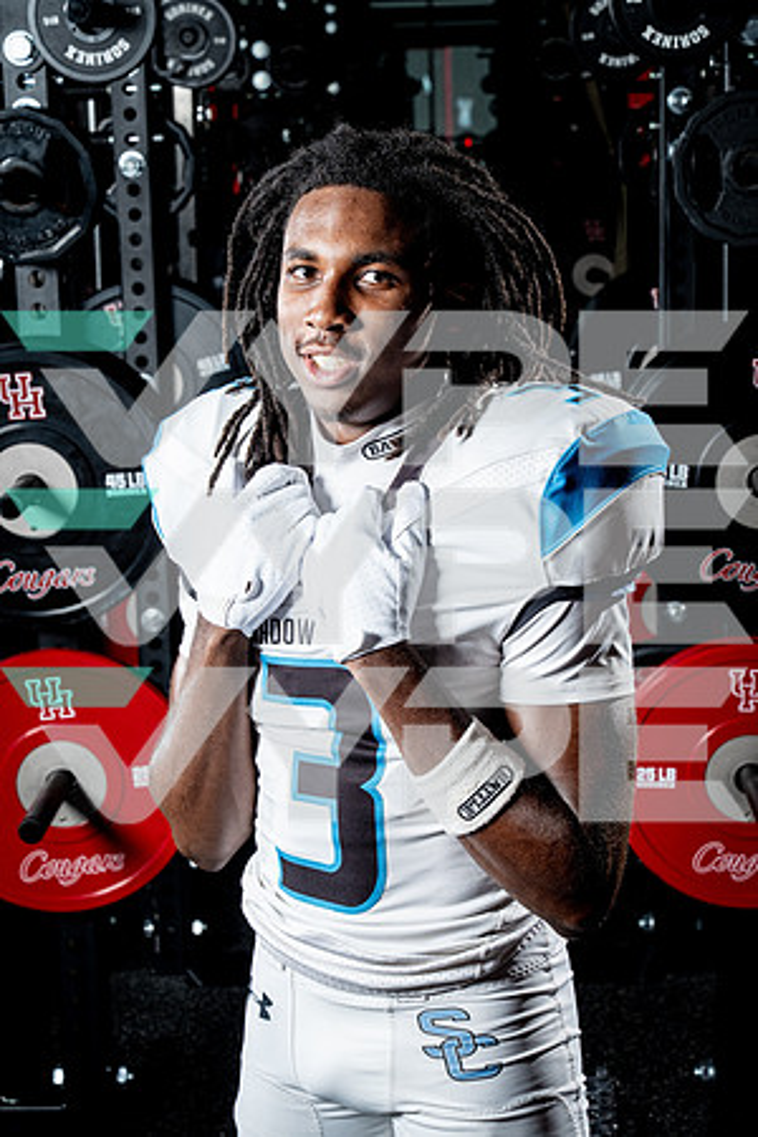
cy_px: 568
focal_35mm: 70
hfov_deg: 19.5
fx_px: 2211
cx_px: 379
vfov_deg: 28.8
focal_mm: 70
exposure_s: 1/250
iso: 640
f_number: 9
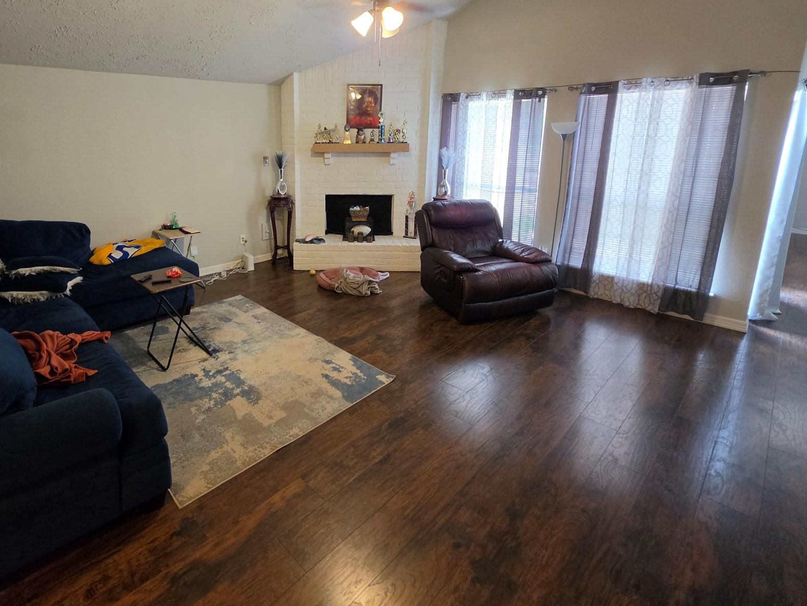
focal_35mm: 17
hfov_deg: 89.6
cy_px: 227
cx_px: 316
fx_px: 396
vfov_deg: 73.5
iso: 400
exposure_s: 1/60
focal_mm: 2.2
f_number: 1.9
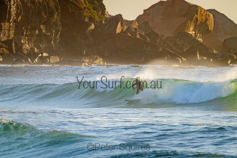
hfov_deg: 3.4
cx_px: 130
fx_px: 4035
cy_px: 95
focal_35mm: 613
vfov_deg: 2.2
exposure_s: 1/2000
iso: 560
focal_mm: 500
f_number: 5.6
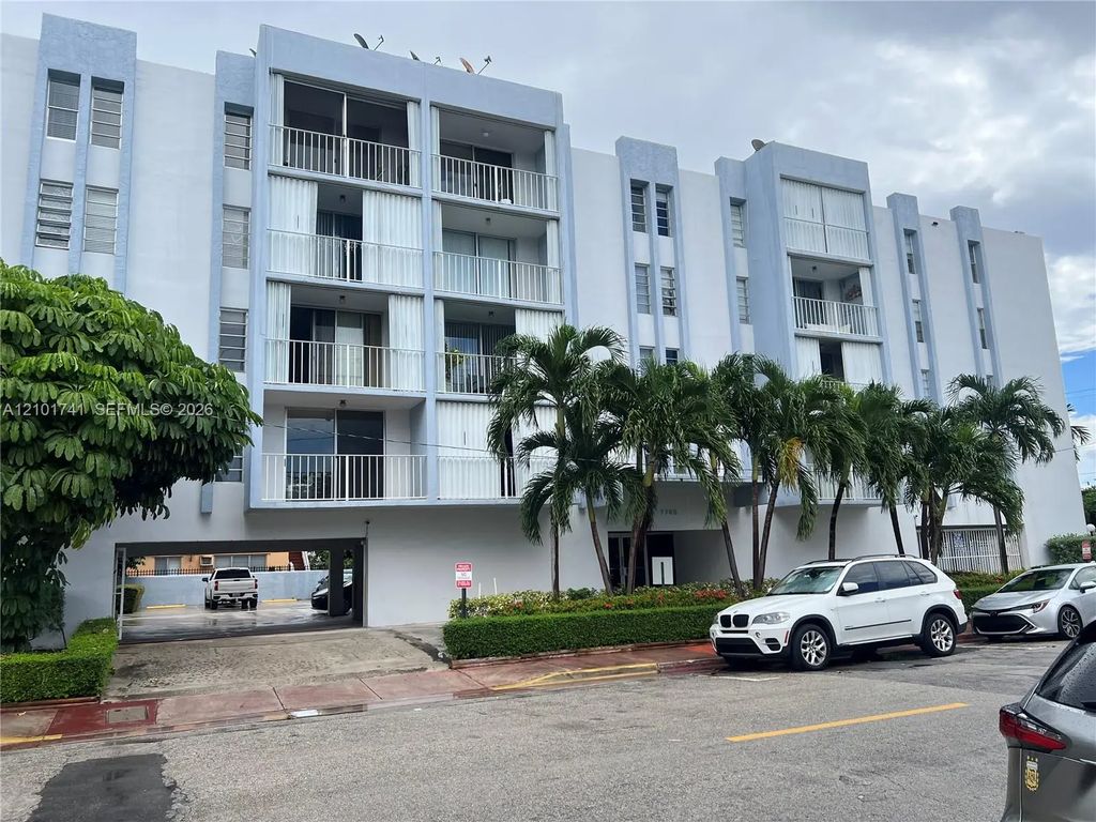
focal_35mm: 26
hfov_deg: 67.3
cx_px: 548
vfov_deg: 53.1
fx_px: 823
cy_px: 411
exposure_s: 1/2123
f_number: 1.5
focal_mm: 5.7
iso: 50
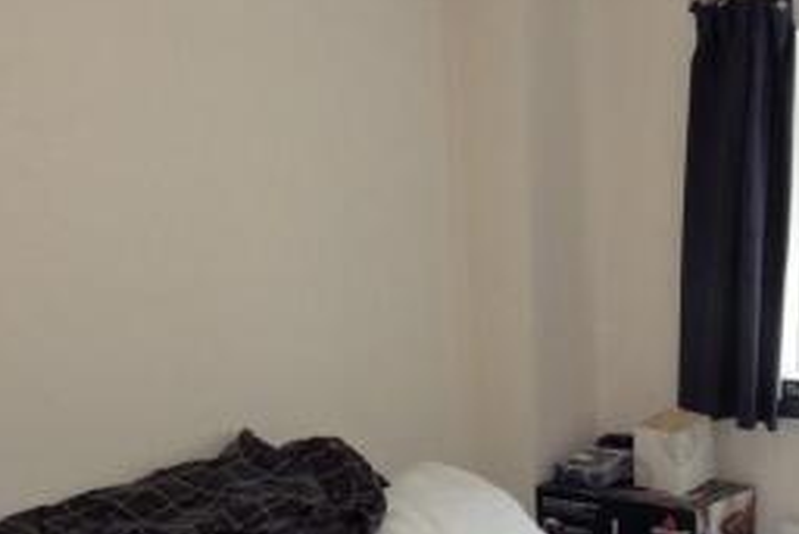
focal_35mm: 52
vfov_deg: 24.0
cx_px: 579
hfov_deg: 37.4
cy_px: 620
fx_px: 1155
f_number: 3.1
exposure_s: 1/45
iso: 250
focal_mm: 4
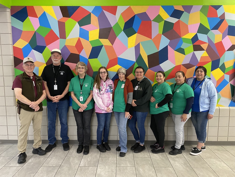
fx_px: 177
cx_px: 118
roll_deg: -0.5
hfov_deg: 67.3
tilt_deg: -5.2
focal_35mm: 26
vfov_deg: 53.1
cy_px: 88
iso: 400
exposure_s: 1/60
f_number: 1.8
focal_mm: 4.25
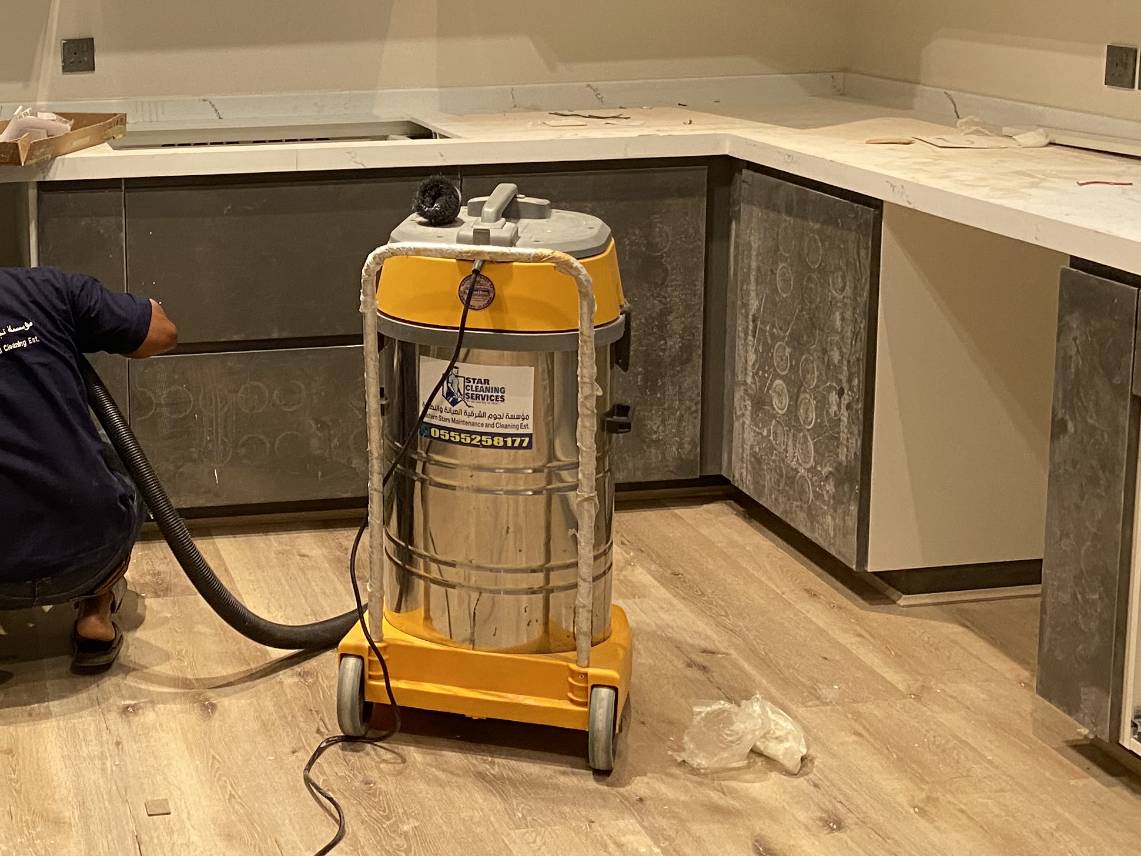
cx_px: 149
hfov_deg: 33.9
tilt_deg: -8.8
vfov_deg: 26.7
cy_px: 210
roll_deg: +0.1
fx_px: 1780
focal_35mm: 54
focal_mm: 4.25
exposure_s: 1/60
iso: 160
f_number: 1.8
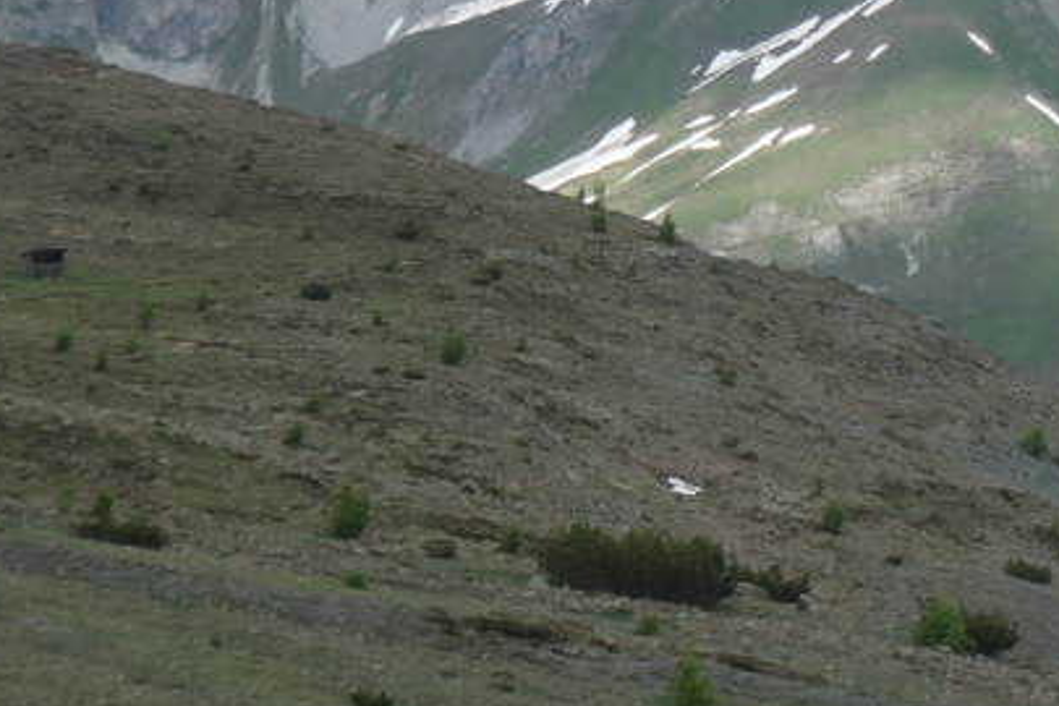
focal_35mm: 152
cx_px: 879
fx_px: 4471
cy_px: 309
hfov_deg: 13.4
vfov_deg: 9.0
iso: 200
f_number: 4
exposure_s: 1/1000
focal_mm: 15.1
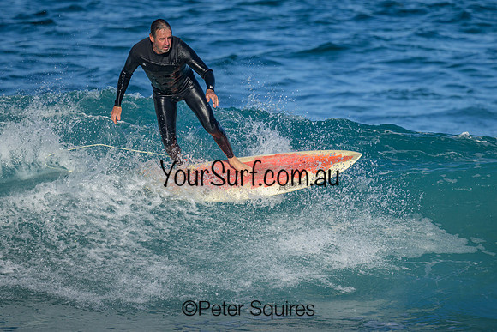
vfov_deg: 1.4
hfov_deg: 2.1
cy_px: 192
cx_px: 268
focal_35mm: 975
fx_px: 13468
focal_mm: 800
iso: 400
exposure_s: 1/2000
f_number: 8
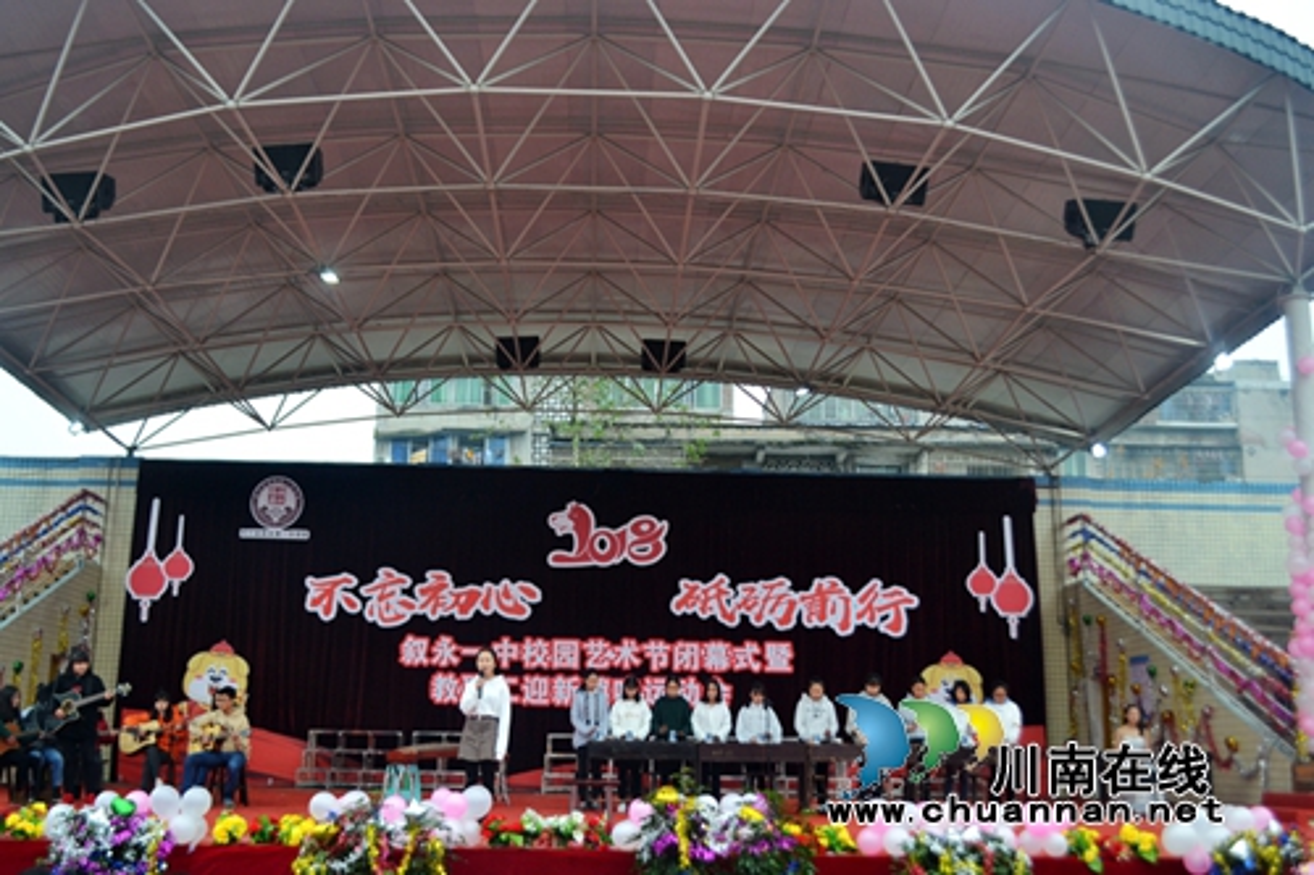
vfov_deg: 39.9
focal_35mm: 33
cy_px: 438
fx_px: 1204
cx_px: 657
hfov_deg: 57.2
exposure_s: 1/60
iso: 400
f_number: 4
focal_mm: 22
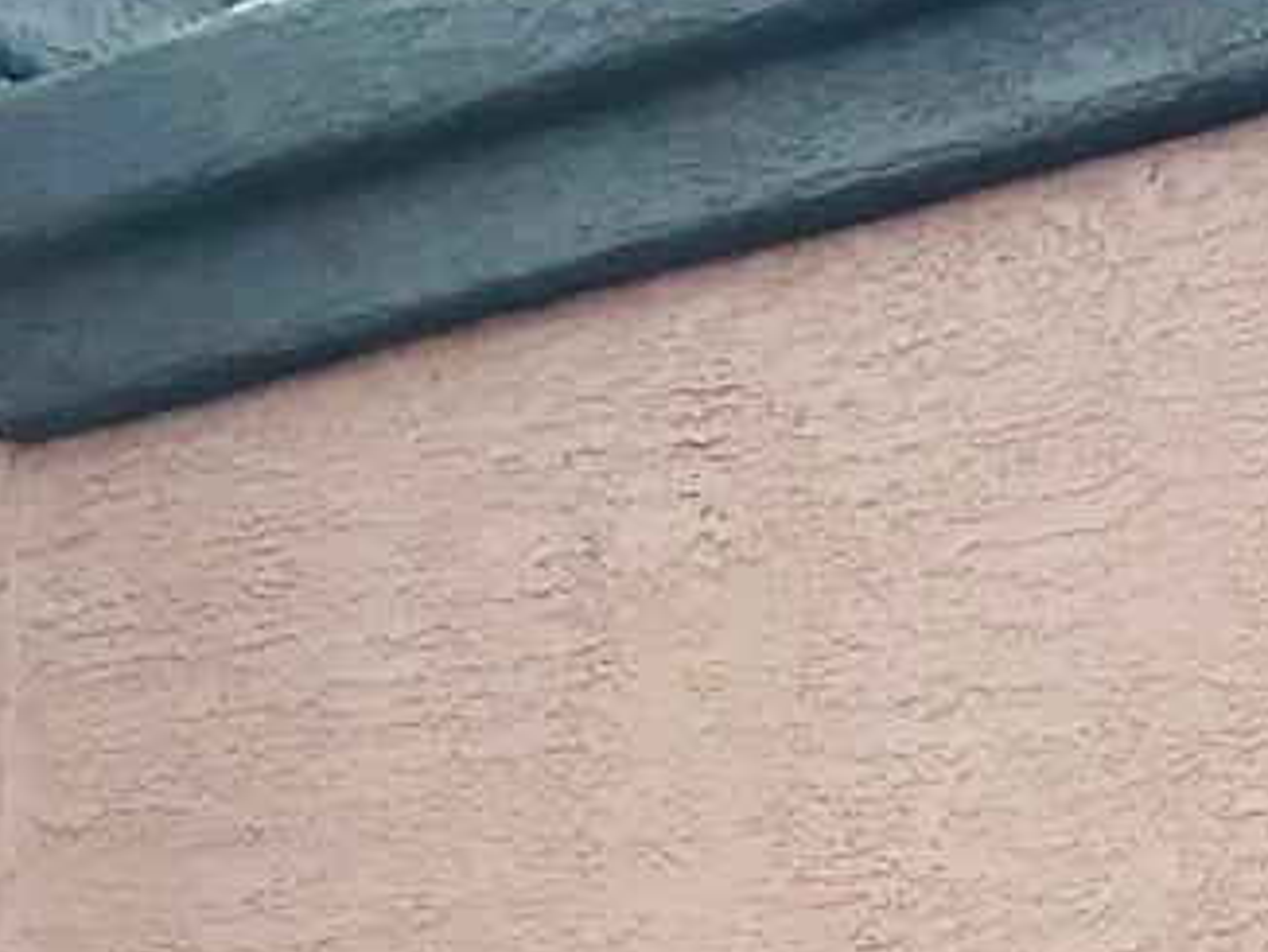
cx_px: 731
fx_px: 6342
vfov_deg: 7.8
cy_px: 2572
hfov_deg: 11.4
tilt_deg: -1.2
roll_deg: -0.7
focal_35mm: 173
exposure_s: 1/1088
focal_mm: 3.99
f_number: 1.8
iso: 20
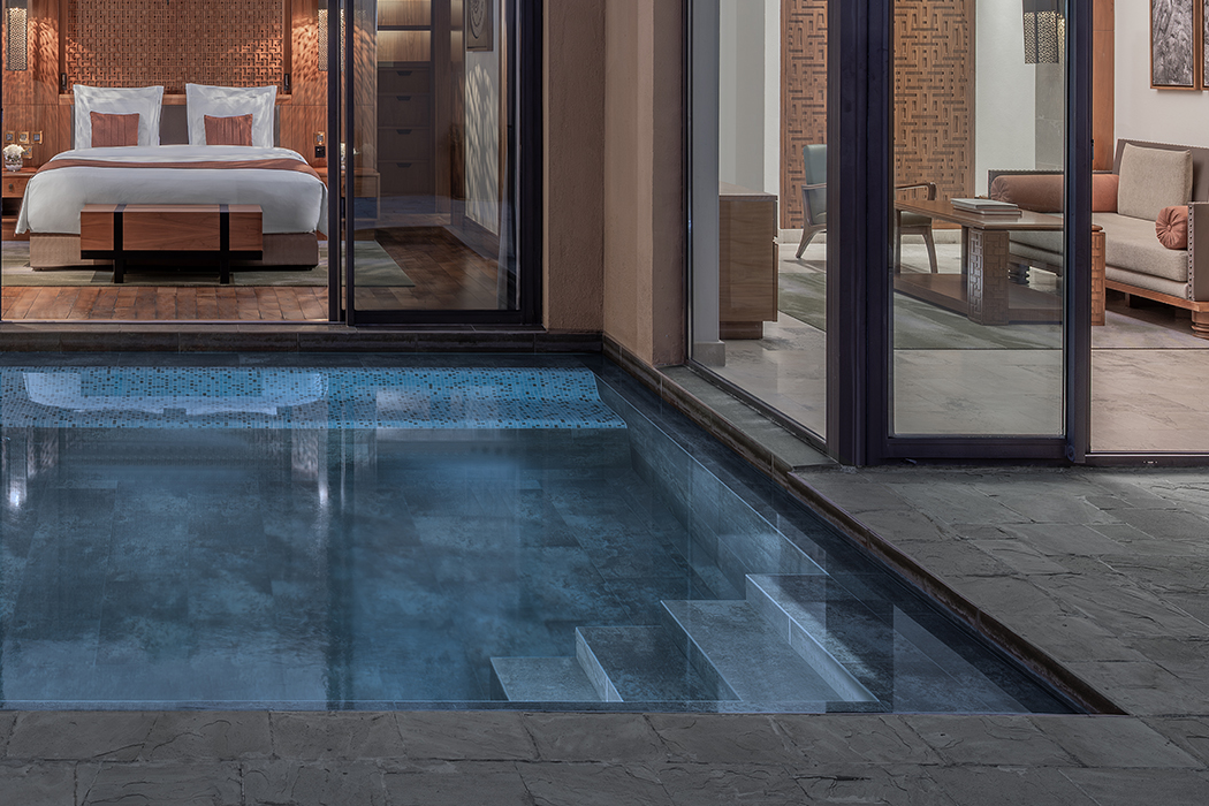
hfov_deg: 44.8
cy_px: -92
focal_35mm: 41
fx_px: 1377
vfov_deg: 29.3
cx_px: 223
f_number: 8
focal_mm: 17
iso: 100
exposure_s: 6
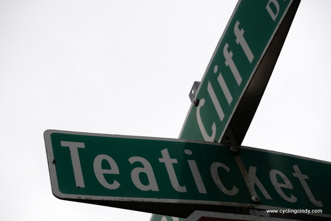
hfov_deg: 24.5
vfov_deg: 16.5
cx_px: 166
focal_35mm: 83
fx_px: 763
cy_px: 110
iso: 1250
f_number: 4.5
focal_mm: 55
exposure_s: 1/340
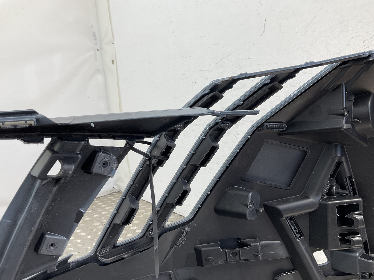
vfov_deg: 48.2
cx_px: 187
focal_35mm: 29
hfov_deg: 61.7
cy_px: 140
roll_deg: +2.0
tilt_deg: -8.6
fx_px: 313
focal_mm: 3
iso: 16
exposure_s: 1/113
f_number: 1.8
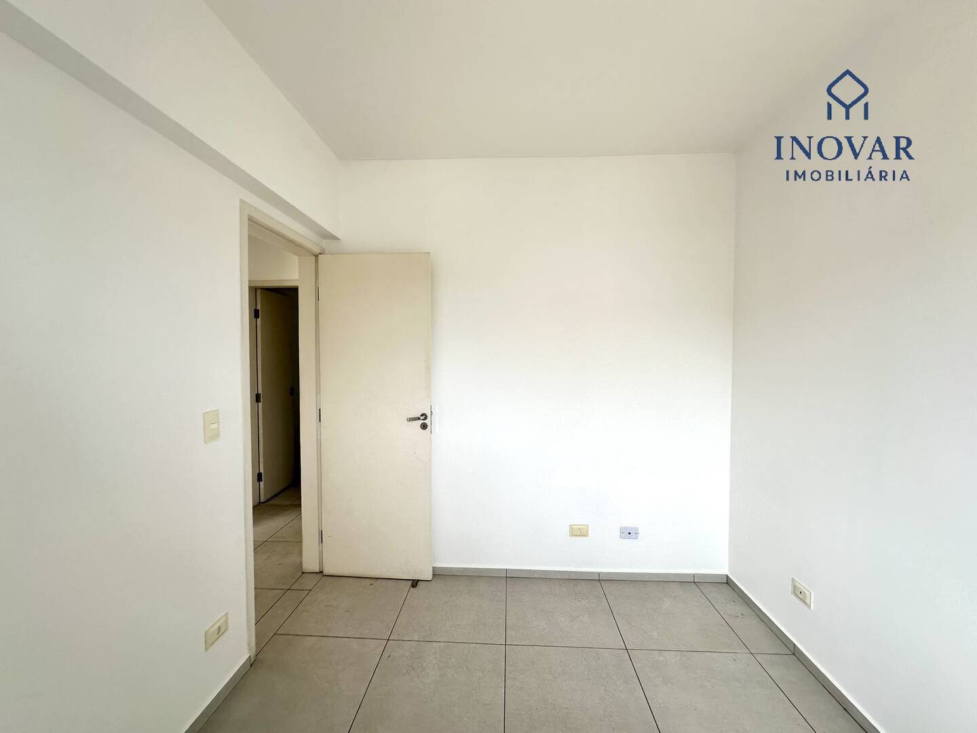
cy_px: 366
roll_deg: -1.2
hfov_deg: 102.1
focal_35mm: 14
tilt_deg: -2.4
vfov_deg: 85.7
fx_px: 395
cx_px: 488
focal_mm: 2.22
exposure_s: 1/158
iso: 40
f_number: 2.2
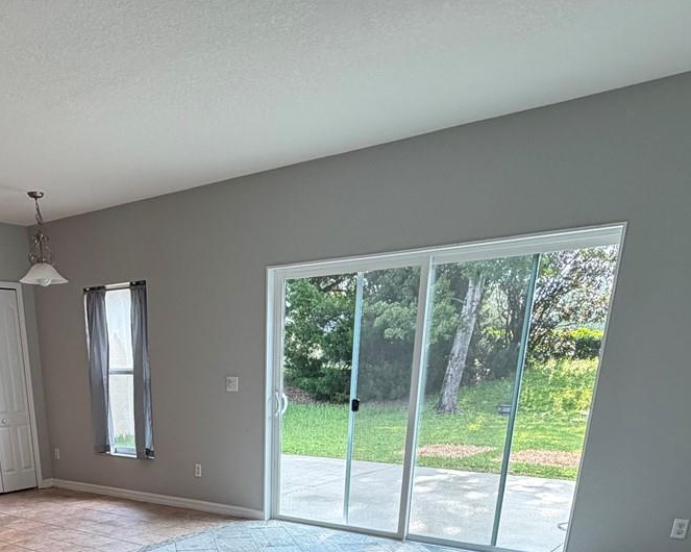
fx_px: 675
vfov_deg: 36.9
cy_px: 619
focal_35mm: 33
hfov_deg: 52.8
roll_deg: +1.6
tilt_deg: -21.6
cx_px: 209
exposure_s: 1/120
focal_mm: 2.22
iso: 125
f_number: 2.2
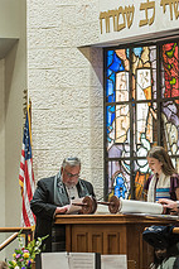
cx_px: 164
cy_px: 112
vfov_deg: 9.3
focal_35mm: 222
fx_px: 1656
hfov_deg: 6.2
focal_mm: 105
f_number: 3.5
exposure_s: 1/60
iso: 1600
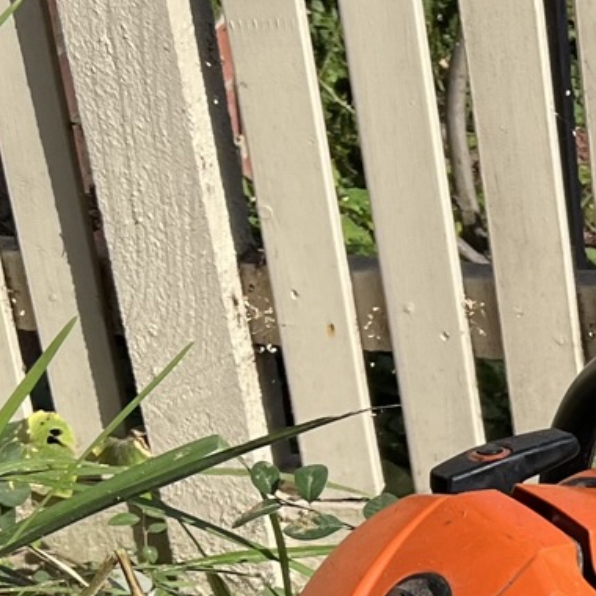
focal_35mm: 124
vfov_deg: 13.5
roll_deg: +0.2
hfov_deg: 13.0
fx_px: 2415
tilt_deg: -29.9
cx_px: 998
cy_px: 776
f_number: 1.5
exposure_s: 1/2915
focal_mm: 5.7
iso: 50
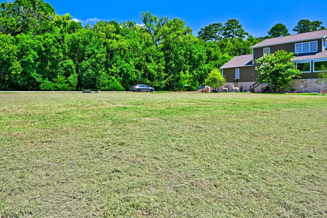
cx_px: 164
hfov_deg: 57.3
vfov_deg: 39.9
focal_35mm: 33
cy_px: 101
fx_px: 299
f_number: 8
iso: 400
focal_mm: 30
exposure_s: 1/500
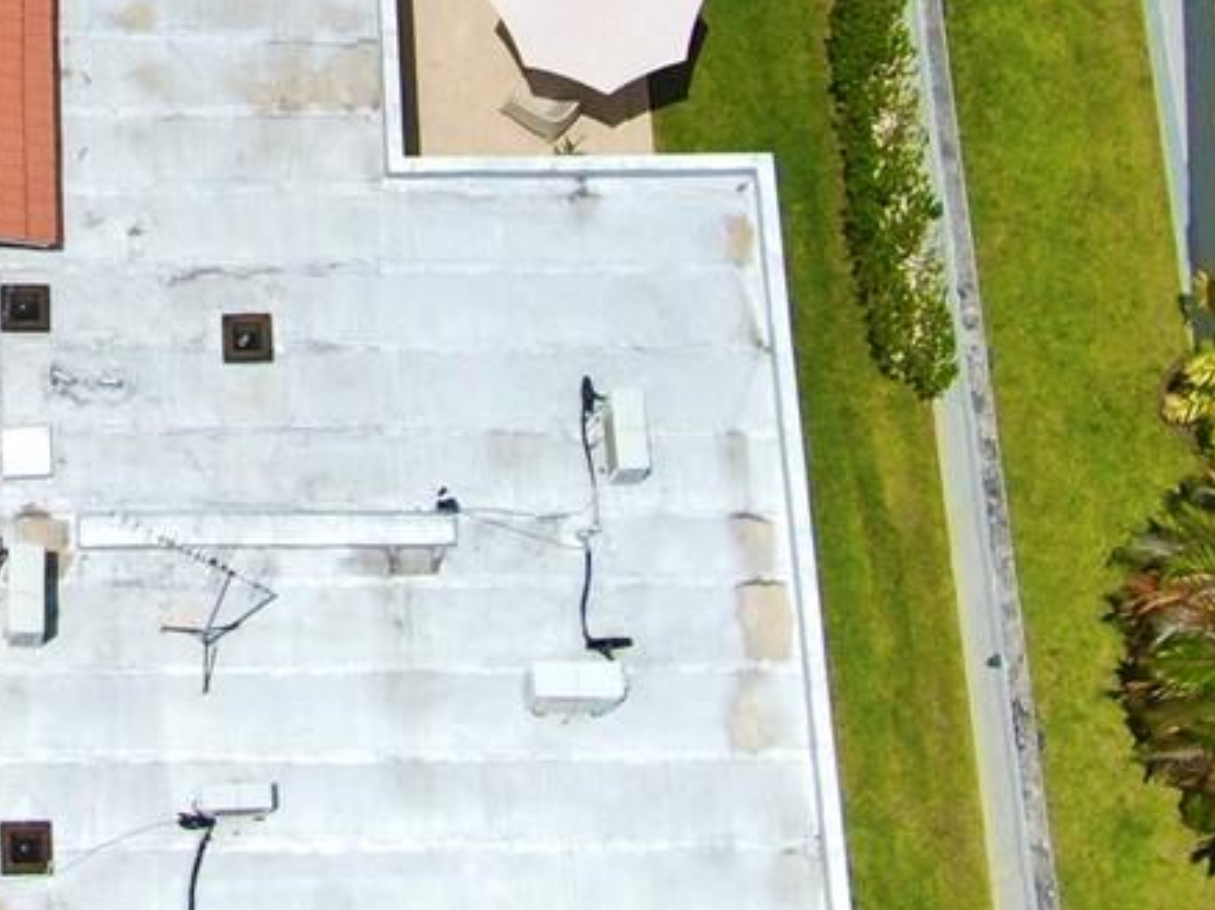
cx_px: -130
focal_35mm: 106
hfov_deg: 17.9
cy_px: -208
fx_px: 3718
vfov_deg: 13.5
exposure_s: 1/4000
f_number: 3
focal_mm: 5
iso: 100
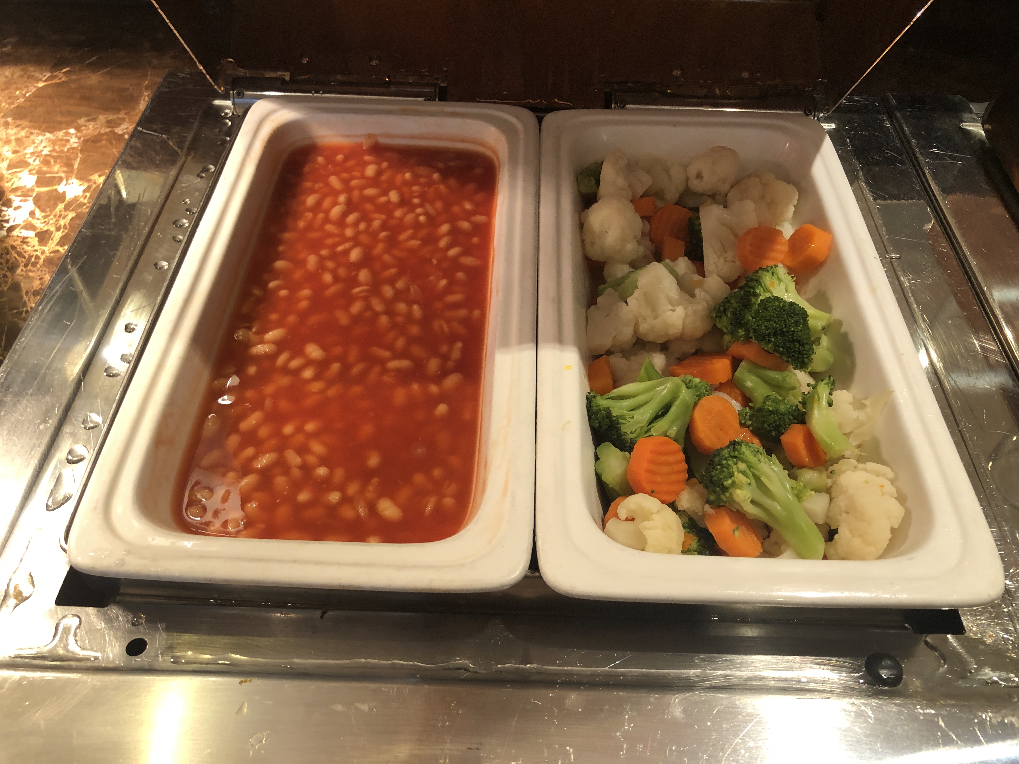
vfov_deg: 49.7
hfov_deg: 63.4
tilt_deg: -51.7
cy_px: 382
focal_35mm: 28
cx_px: 510
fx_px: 824
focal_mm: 3.99
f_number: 1.8
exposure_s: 1/25
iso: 40
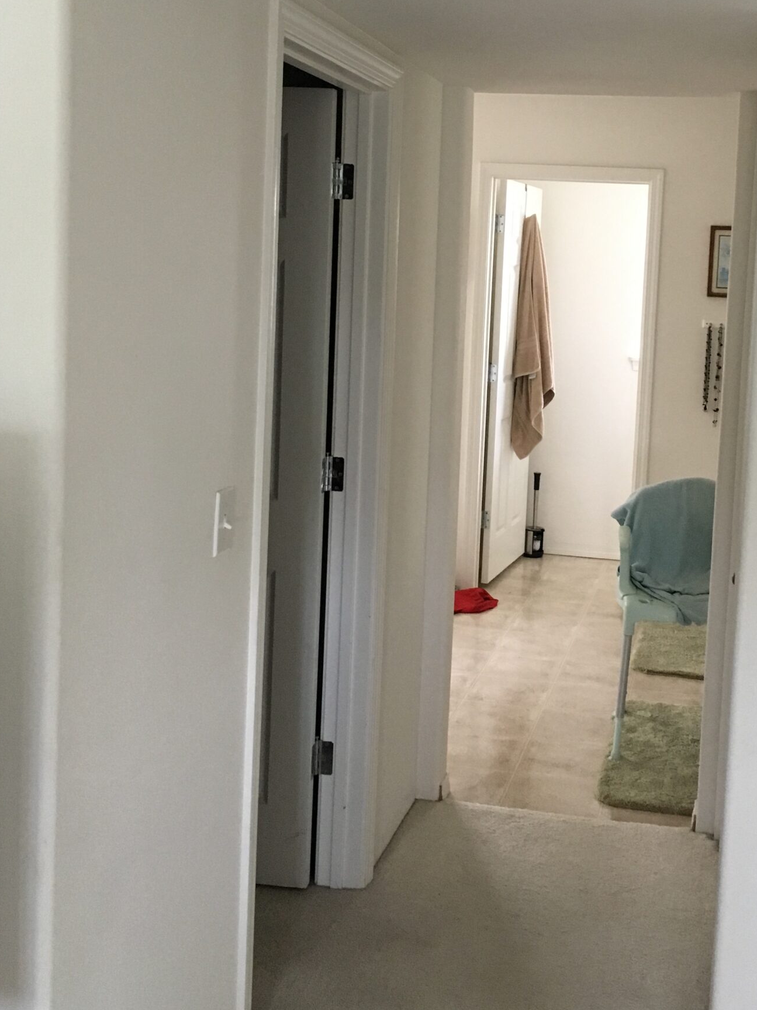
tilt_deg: -6.0
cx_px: 527
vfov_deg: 43.4
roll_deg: -1.6
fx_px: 1254
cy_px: 359
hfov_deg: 33.2
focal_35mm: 43
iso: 200
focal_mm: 4.15
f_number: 2.2
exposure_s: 1/30
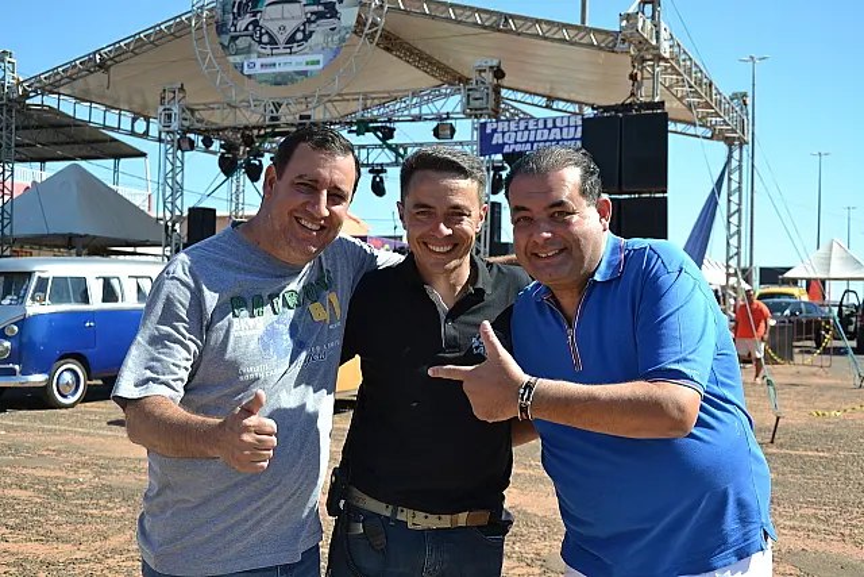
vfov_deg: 29.9
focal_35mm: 45
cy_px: 288
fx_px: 1080
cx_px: 432
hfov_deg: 43.6
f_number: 7.1
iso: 100
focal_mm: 30
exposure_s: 1/200
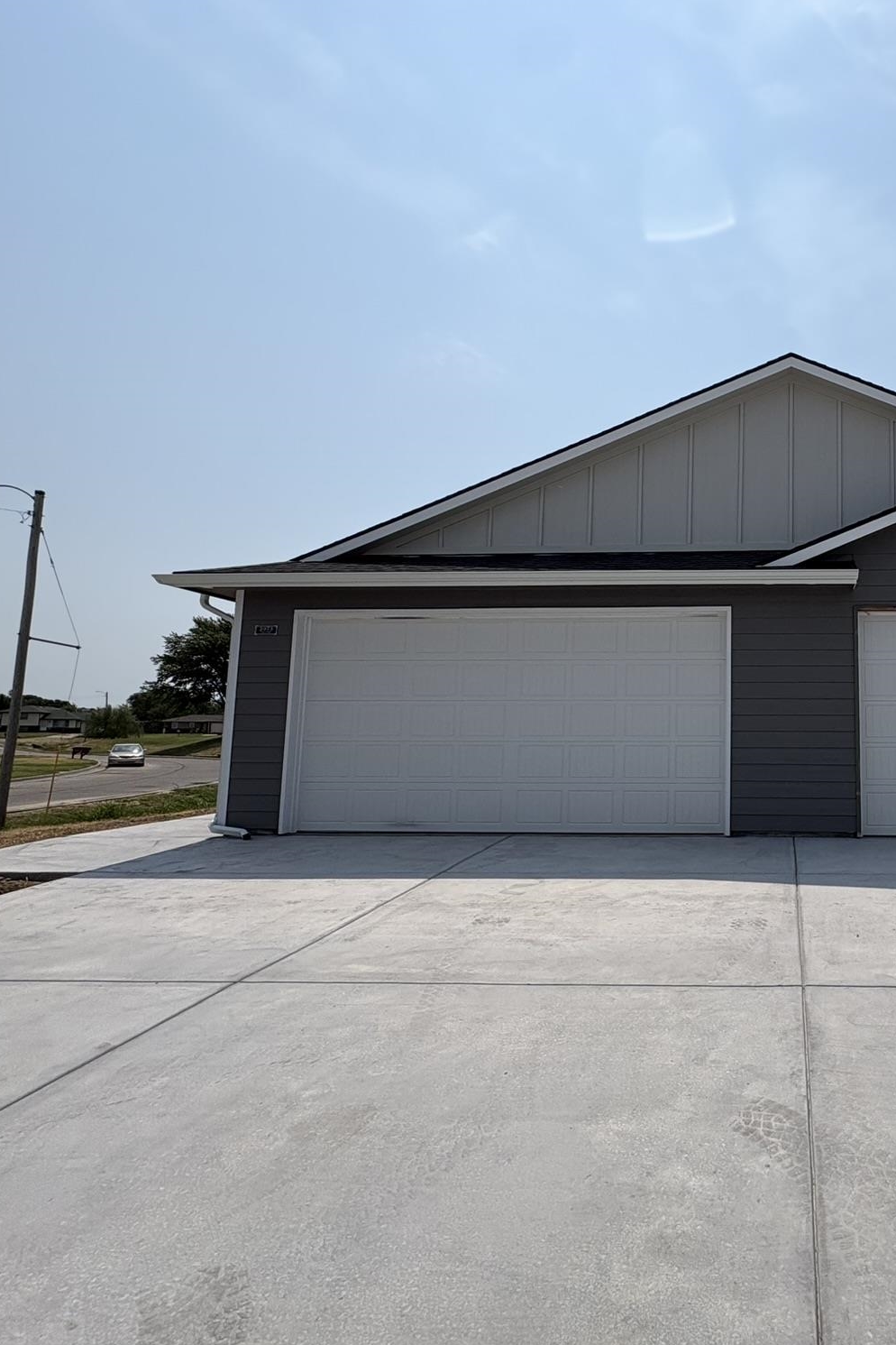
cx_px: 770
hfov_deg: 55.5
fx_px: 747
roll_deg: +0.5
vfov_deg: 84.0
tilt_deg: +4.6
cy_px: 662
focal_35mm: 20
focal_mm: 2.22
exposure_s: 1/3546
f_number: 2.2
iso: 50
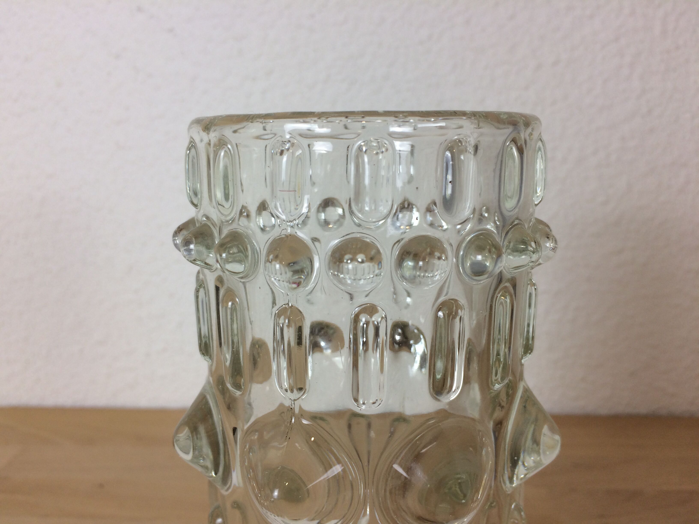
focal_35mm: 29
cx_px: 350
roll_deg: +0.1
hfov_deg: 61.7
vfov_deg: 48.2
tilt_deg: -11.2
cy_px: 262
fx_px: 586
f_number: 2.2
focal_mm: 4.15
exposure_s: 1/50
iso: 40
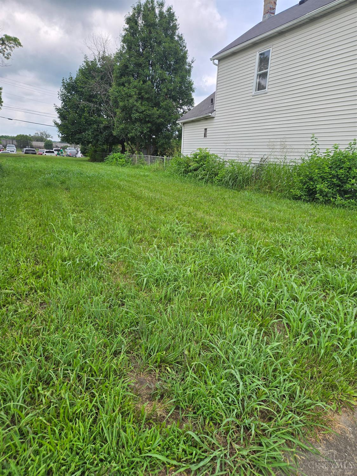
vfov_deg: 73.9
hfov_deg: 58.9
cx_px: 178
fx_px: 316
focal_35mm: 23
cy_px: 238
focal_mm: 5.4
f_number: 1.8
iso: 25
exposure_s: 1/1167
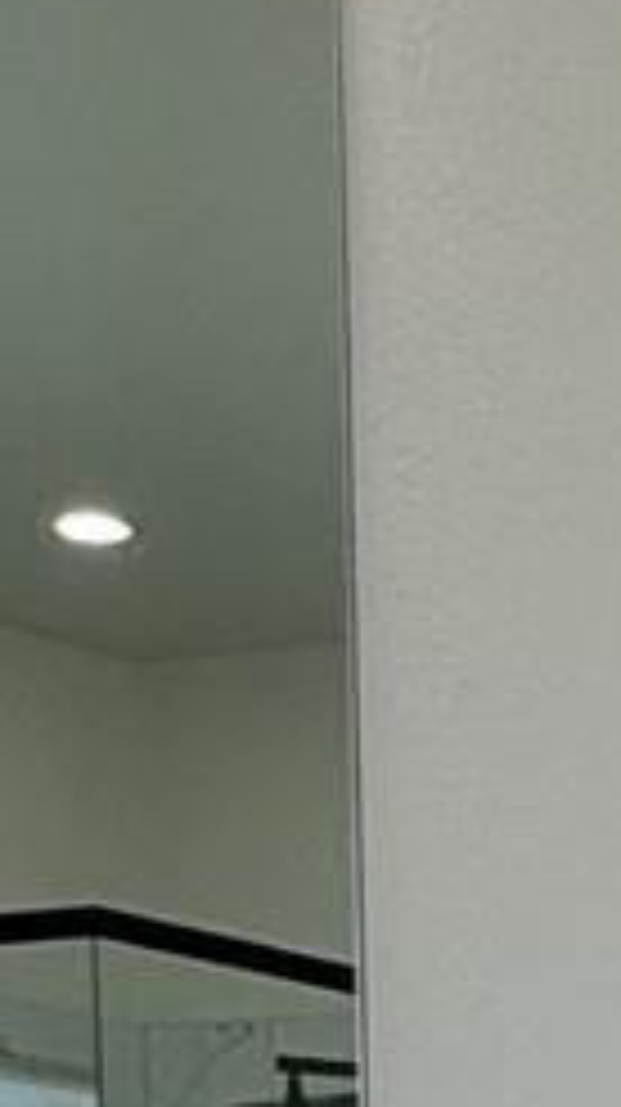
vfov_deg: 15.4
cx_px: 1116
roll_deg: +0.6
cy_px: 1737
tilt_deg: -3.3
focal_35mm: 127
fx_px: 3725
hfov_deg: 9.1
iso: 64
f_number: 2.2
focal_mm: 2.22
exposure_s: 1/126
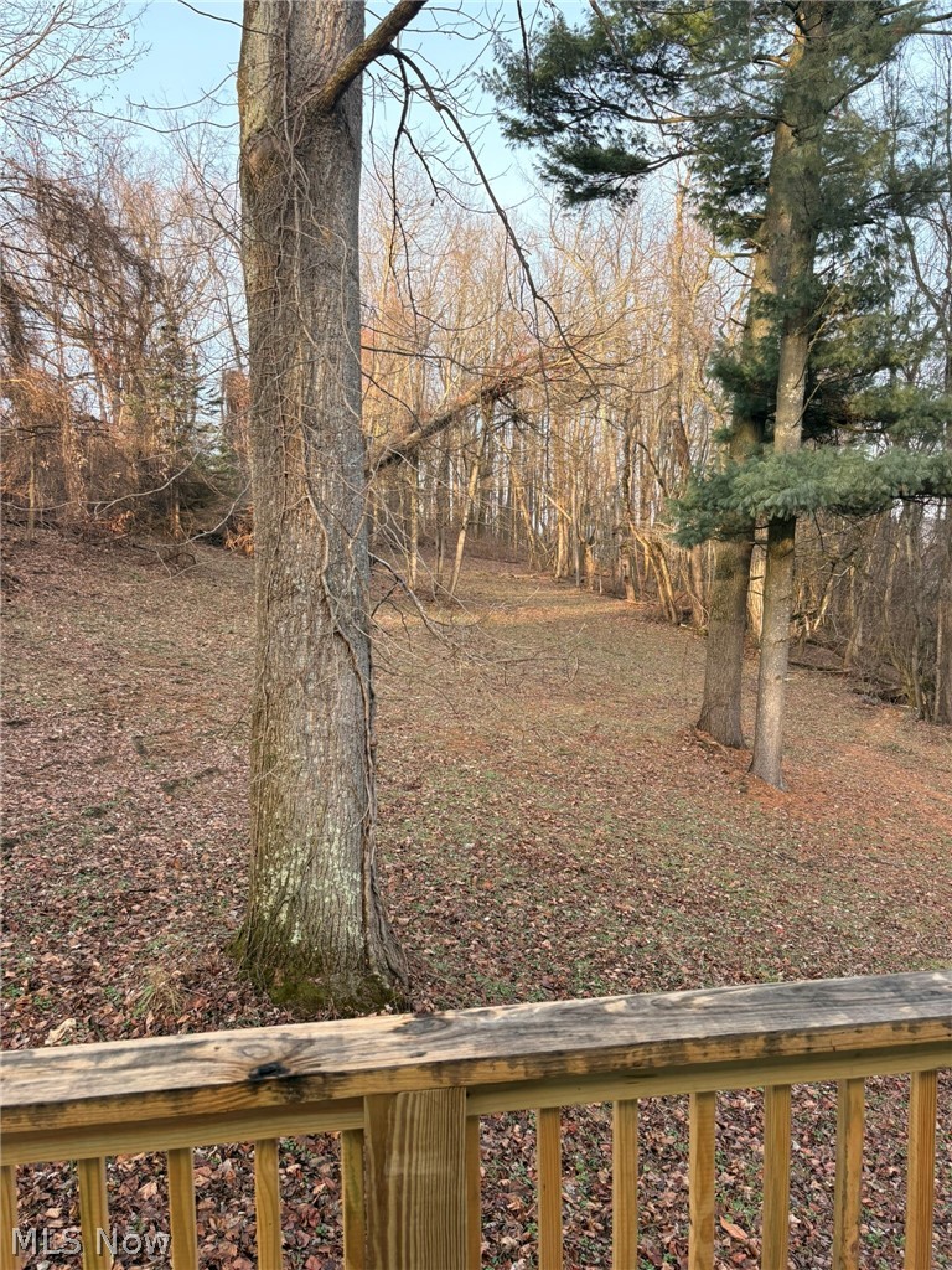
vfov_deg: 67.3
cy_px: 635
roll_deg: +0.7
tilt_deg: -4.8
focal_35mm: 26
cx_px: 476
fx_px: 953
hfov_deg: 53.1
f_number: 1.6
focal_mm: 5.96
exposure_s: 1/314
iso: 64
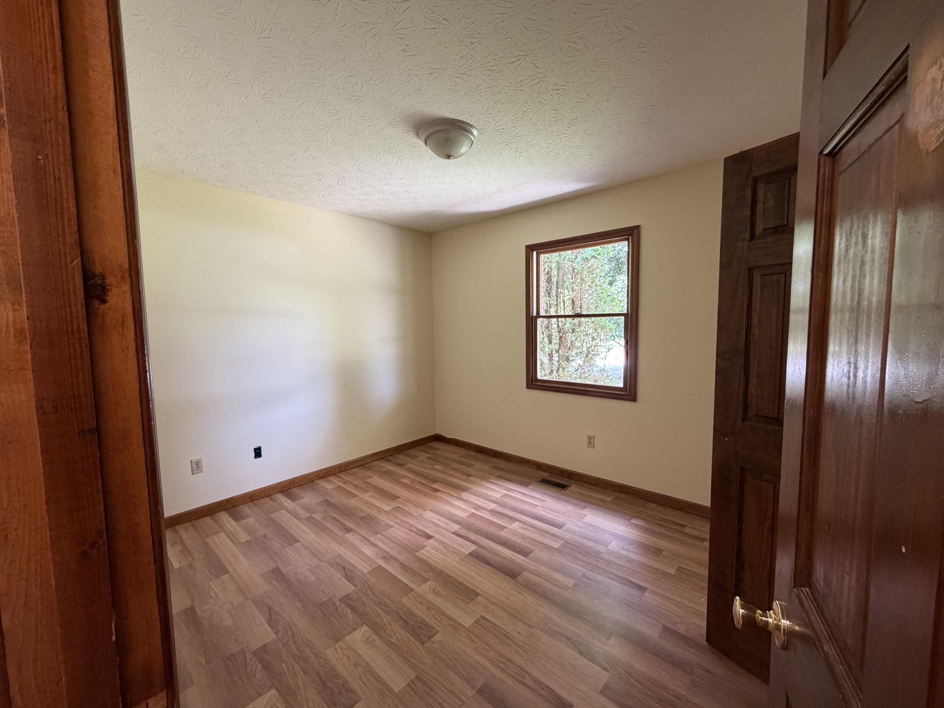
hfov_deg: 102.1
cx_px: 472
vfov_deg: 85.7
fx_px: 382
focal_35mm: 14
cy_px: 354
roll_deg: +1.5
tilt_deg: -4.0
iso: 320
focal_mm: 2.22
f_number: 2.2
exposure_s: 1/60
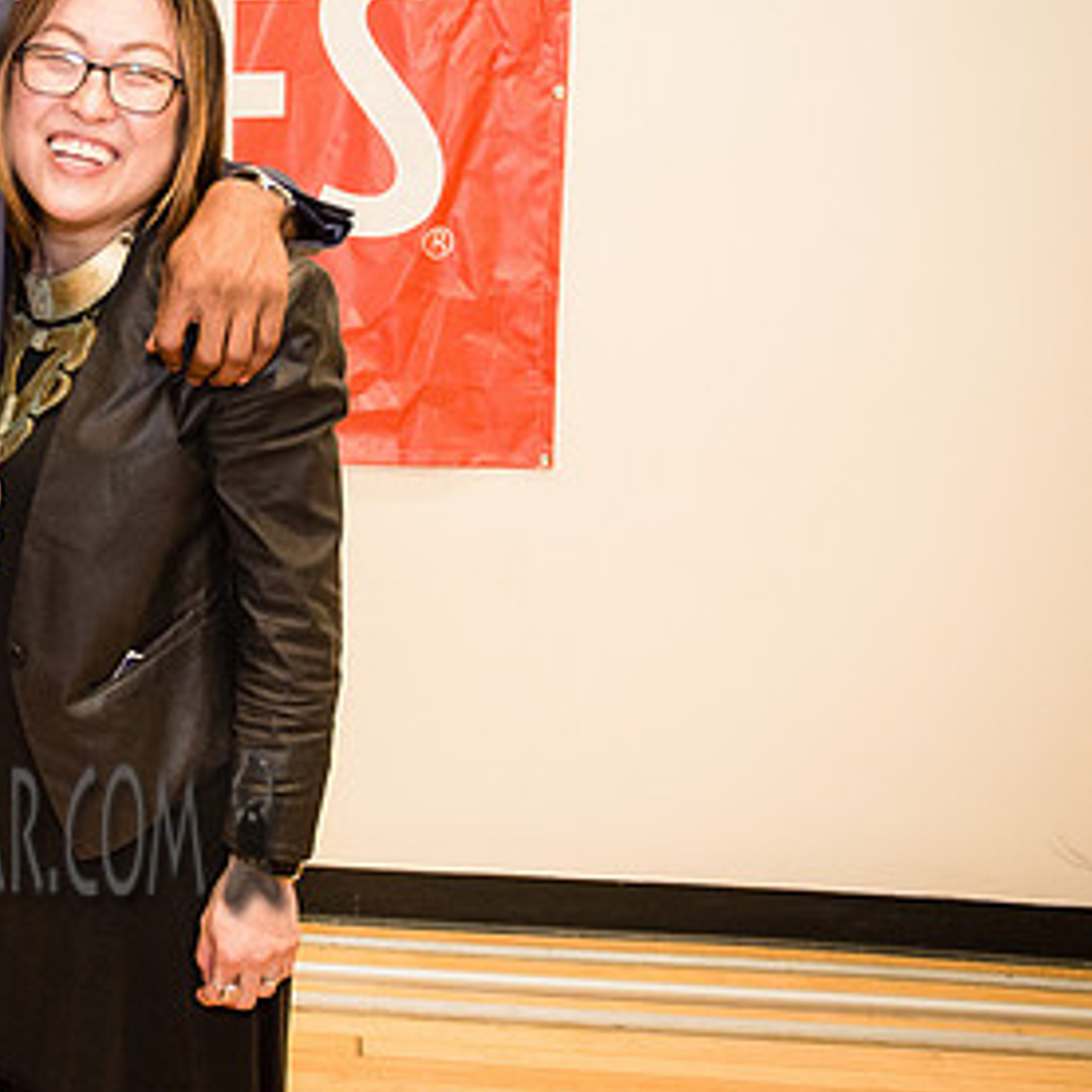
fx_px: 2070
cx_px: -71
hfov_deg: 27.4
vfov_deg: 29.4
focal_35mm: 58
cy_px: 367
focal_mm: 27
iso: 4000
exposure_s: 1/400
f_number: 3.5
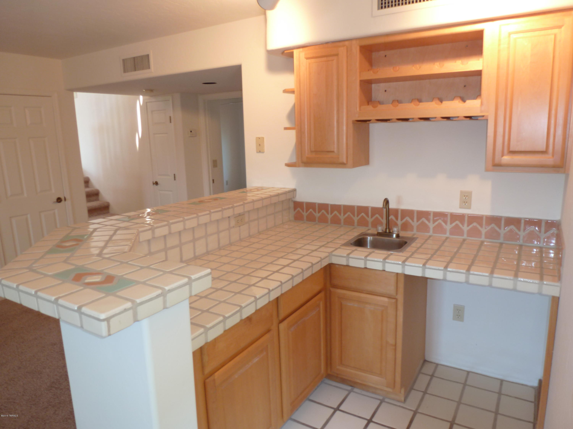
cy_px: 214
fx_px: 397
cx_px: 286
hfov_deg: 71.6
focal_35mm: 24
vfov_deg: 56.8
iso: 100
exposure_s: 1/6
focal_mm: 4.3
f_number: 3.3
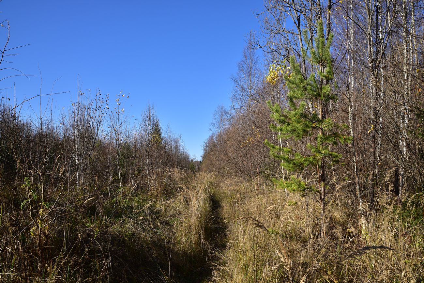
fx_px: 377
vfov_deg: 41.1
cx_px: 212
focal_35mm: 32
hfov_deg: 58.7
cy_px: 142
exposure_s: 1/160
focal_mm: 32
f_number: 11
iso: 160
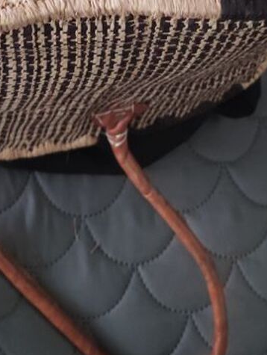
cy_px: -78
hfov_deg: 18.1
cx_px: 42
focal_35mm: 81
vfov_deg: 22.1
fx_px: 830
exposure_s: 1/25
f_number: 1.8
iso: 1050
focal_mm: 4.25
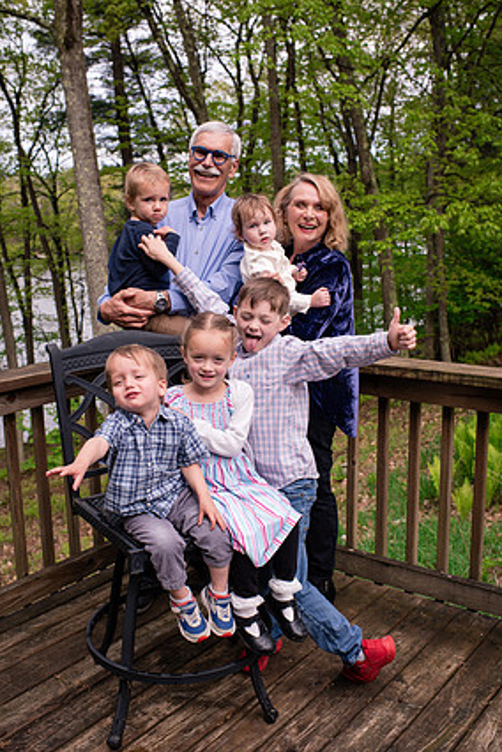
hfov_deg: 35.9
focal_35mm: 37
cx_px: 239
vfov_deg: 51.9
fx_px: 774
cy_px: 362
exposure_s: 1/640
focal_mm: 35
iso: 400
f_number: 6.3
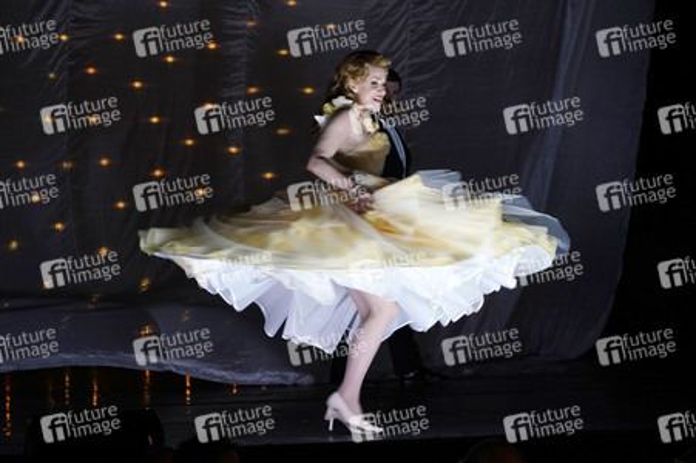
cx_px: 348
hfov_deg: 12.8
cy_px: 232
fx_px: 3091
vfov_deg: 8.6
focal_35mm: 160
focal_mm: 160
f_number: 5.6
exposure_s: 1/160
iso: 2500
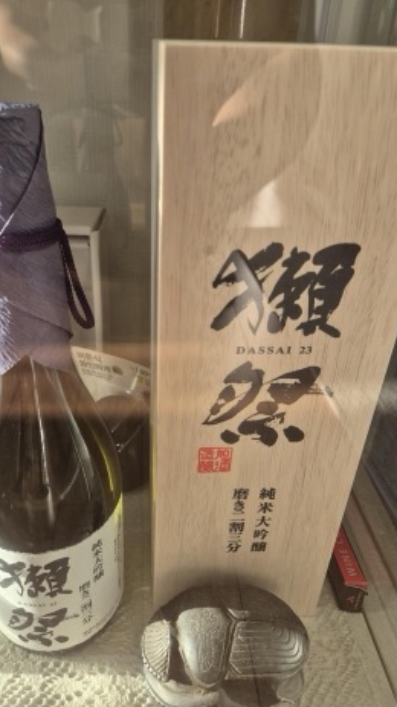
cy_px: 344
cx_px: 168
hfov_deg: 44.2
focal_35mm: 26
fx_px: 487
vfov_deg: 71.9
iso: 160
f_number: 1.8
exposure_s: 1/120
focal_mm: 5.4
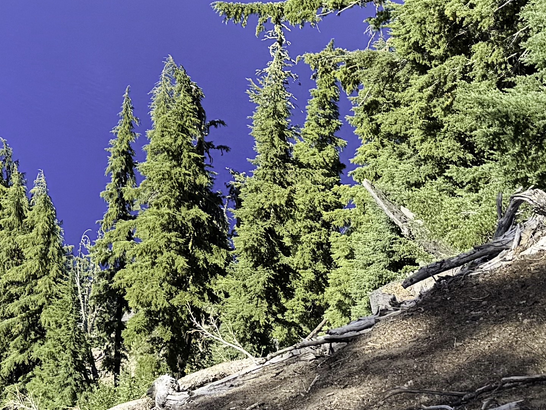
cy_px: -354
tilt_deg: -6.3
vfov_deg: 13.7
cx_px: -112
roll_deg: -0.6
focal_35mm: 95
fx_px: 1498
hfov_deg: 19.4
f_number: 1.78
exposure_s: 1/3584
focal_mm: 6.76
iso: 80
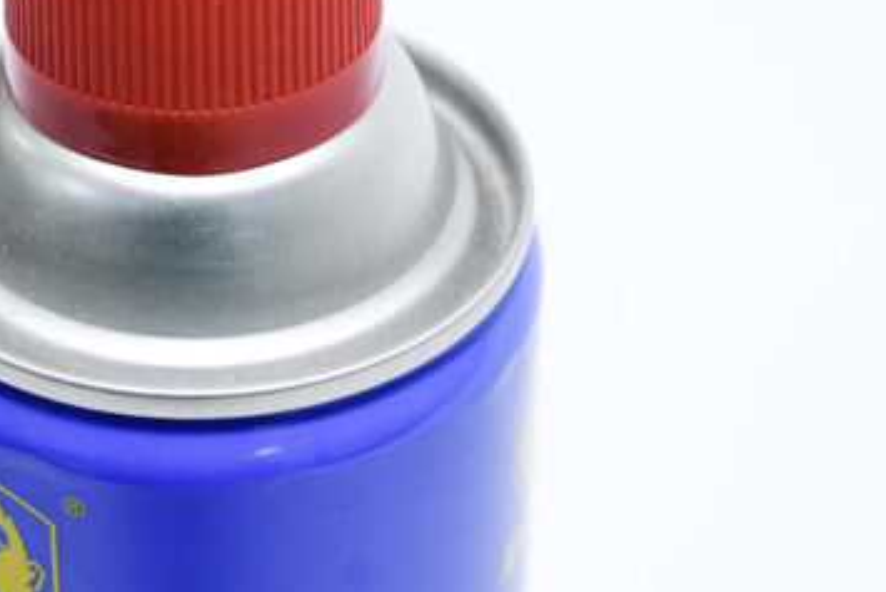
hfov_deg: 14.8
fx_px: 3398
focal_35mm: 138
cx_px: 190
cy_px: 110
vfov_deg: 9.9
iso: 3200
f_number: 8
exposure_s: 1/250
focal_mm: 70
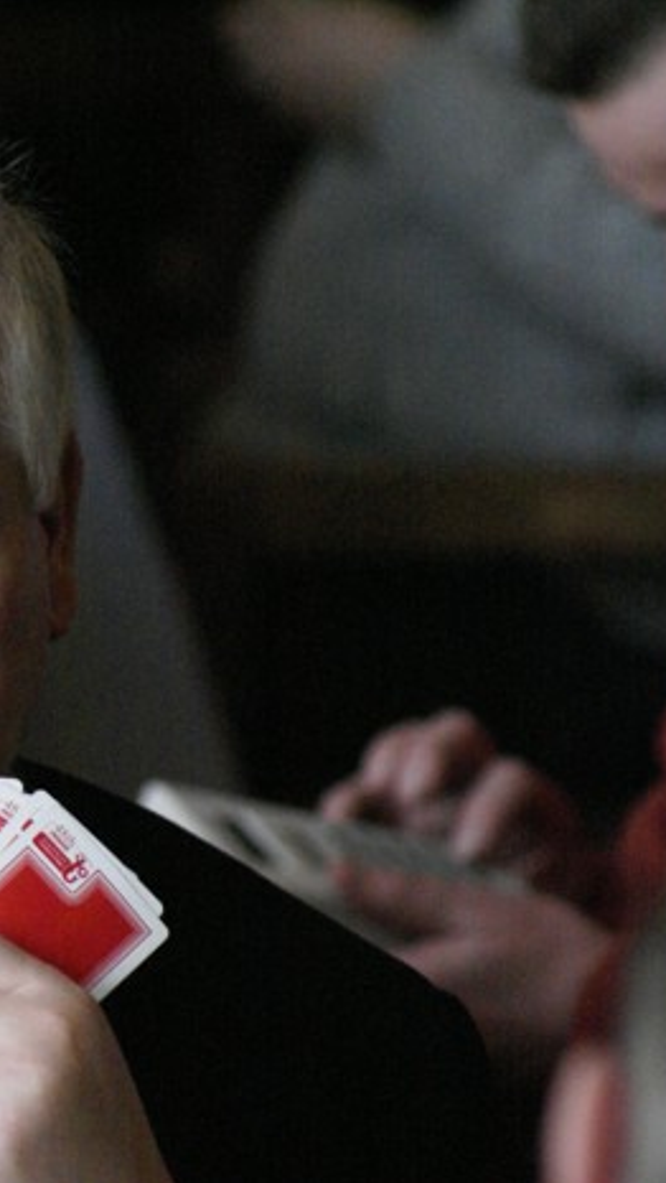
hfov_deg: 2.6
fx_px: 14831
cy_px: 593
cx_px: -170
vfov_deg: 4.6
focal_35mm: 473
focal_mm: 200
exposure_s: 1/125
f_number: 5.6
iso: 1600
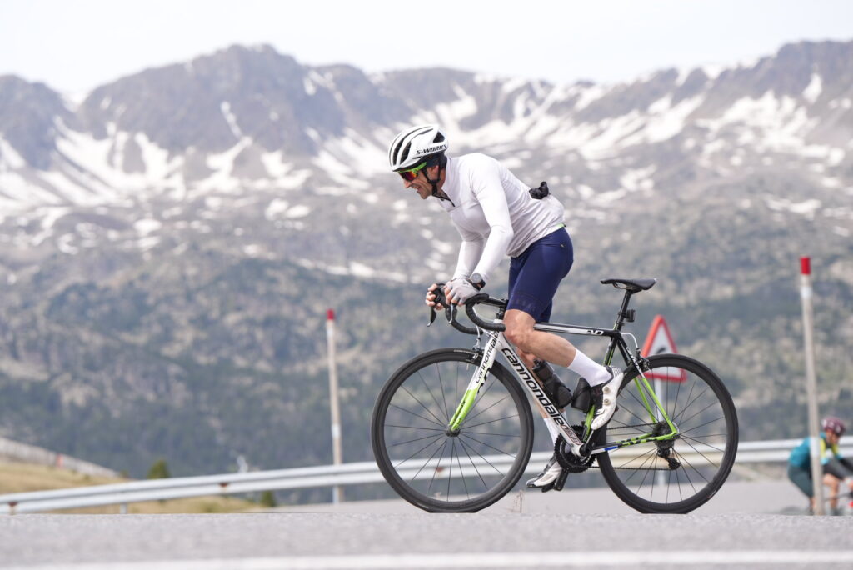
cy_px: 285
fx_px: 3153
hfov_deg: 15.4
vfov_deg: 10.3
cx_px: 426
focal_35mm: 133
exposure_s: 1/1000
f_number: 4
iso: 200
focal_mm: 133
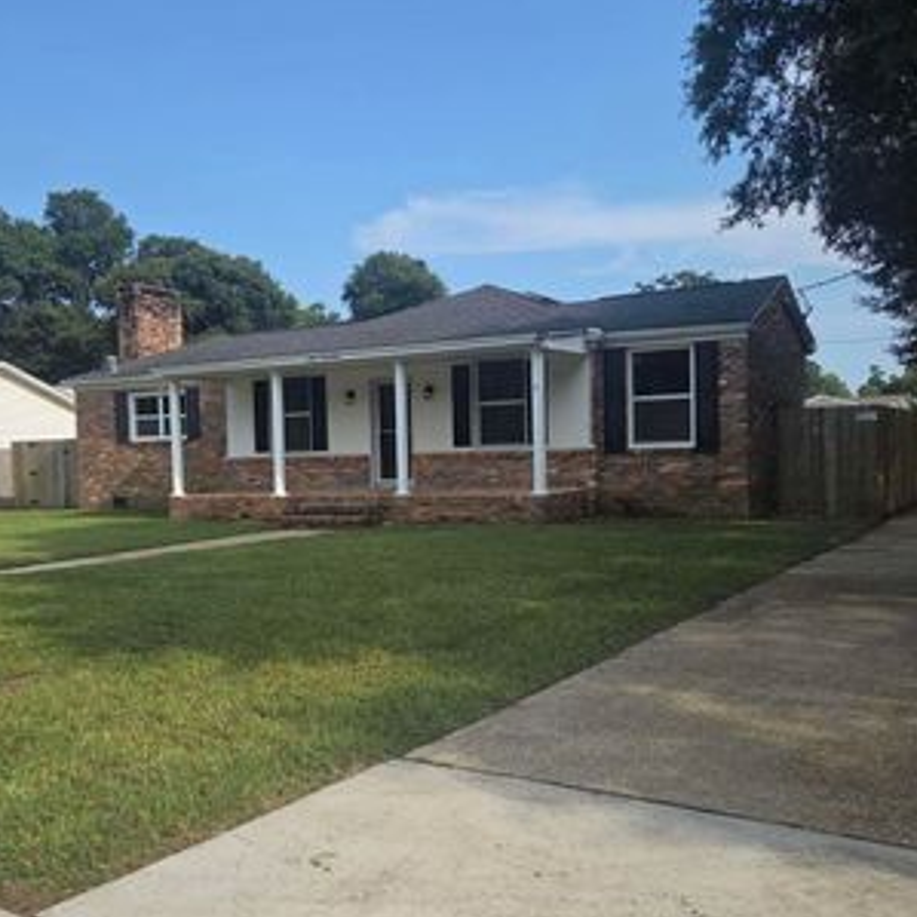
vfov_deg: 48.4
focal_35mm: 34
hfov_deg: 48.4
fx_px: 1019
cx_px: 414
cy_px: 486
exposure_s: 1/3999
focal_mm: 5.4
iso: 80
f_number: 1.8
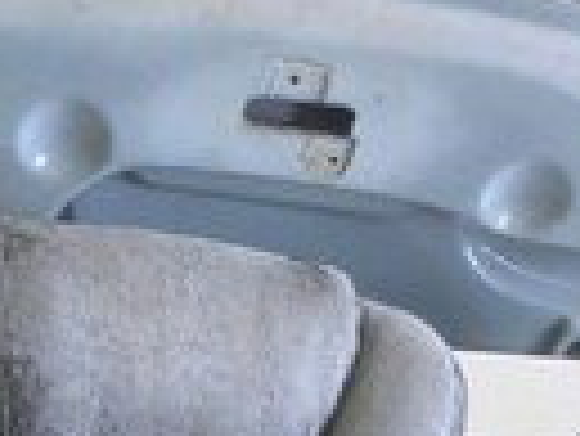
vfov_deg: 11.9
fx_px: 1828
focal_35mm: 109
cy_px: 912
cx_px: 0
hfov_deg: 17.6
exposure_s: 1/120
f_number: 1.7
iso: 160
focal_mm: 6.3
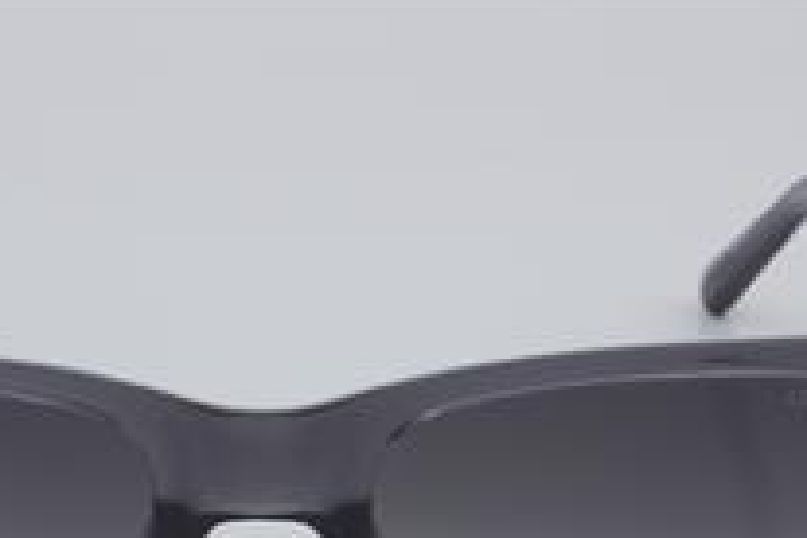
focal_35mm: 145
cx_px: 261
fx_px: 3250
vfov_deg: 9.4
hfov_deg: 14.1
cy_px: 503
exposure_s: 1/4
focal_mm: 50
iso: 100
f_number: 32
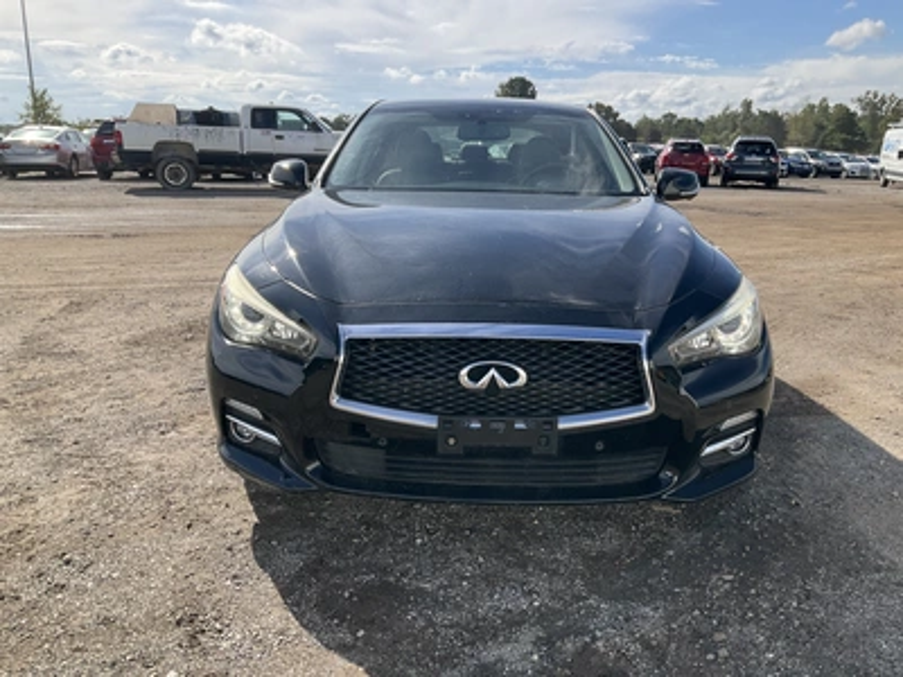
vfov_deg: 48.2
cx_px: 452
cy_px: 338
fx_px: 756
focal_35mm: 29
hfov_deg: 61.7
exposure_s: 1/1311
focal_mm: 3
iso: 25
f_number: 1.8
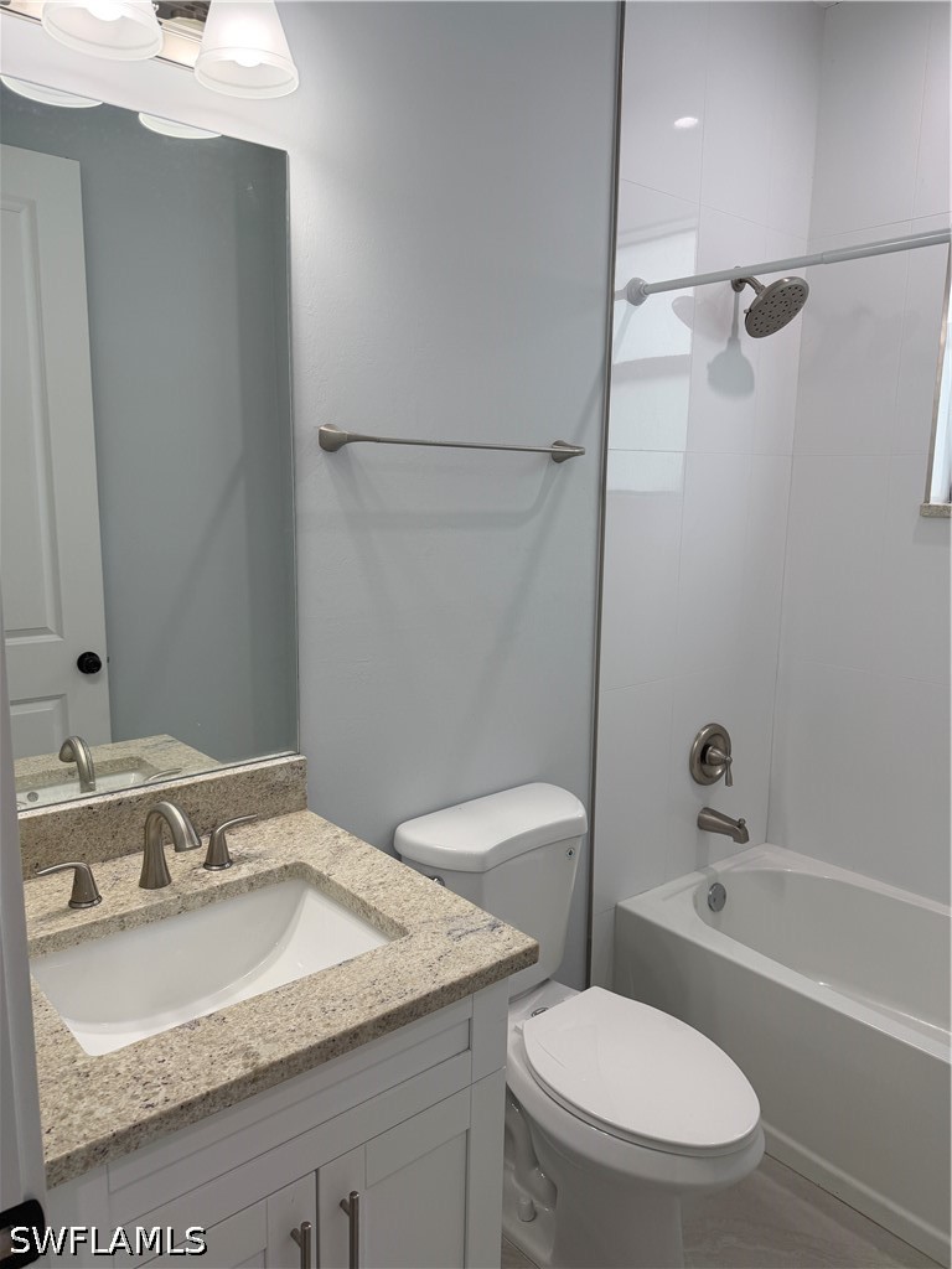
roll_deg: -0.2
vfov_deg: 71.6
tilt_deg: -8.2
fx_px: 880
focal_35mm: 24
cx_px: 476
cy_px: 634
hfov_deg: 56.8
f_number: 1.78
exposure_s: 1/131
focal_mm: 6.76
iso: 80
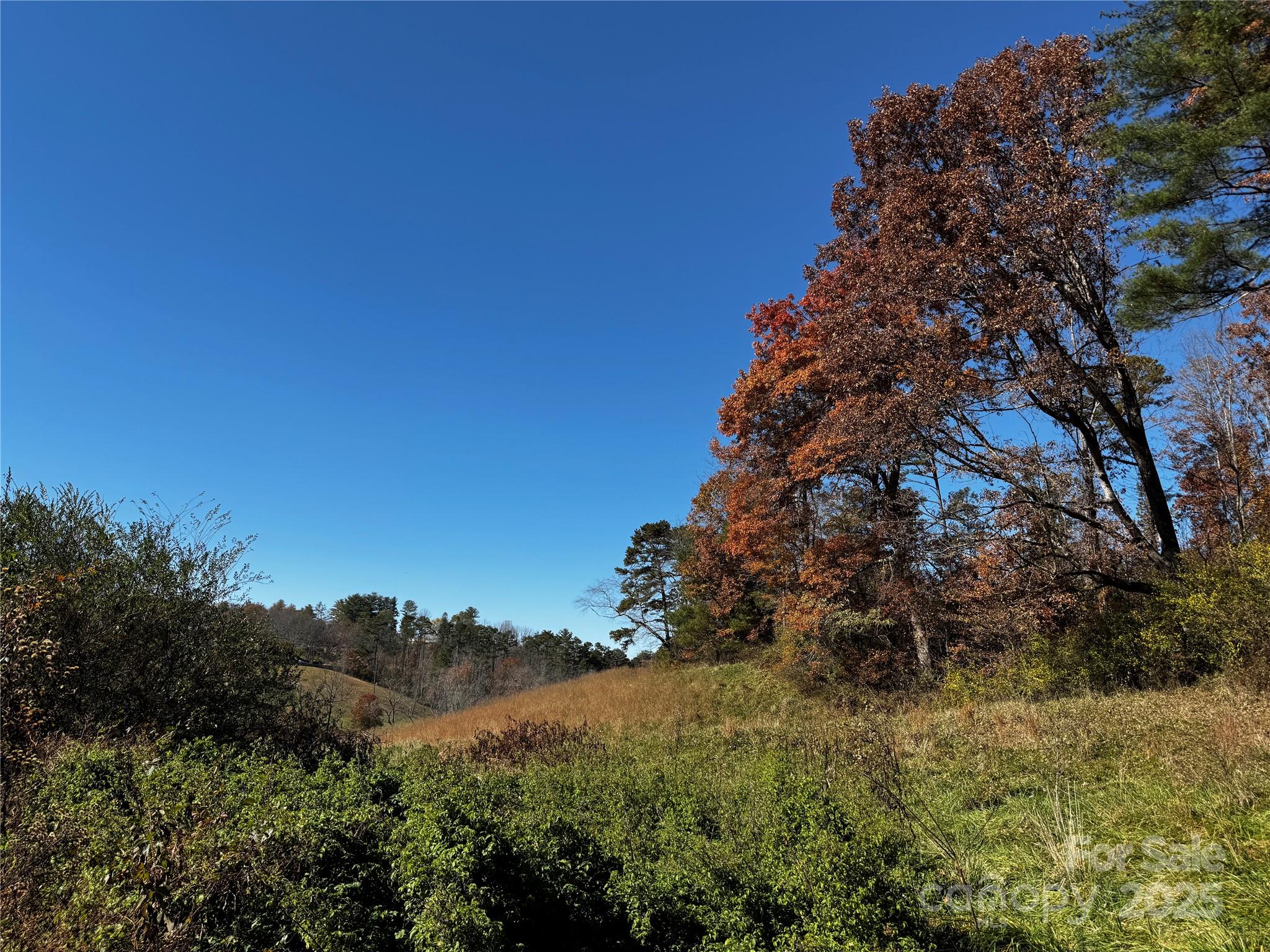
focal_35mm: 24
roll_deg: -2.4
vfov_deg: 56.8
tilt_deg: +13.3
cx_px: 635
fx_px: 881
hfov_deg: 71.6
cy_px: 476
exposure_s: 1/3413
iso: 80
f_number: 1.78
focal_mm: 6.76
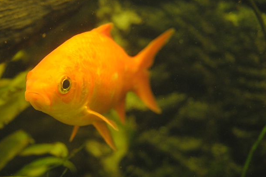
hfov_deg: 33.0
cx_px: 77
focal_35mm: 60
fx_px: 443
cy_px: 107
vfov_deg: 22.5
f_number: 2.8
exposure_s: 1/60
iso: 800
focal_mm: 24
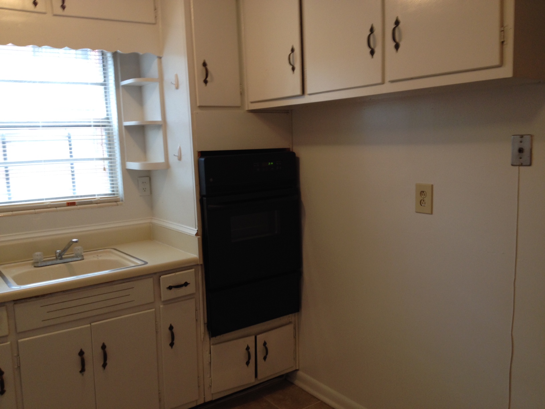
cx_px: 272
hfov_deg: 52.6
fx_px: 551
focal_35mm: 35
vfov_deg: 40.7
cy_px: 204
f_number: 2.4
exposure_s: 1/20
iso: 80
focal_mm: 4.28
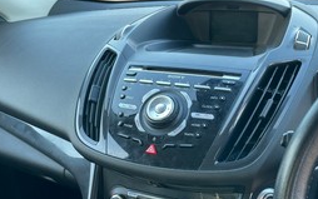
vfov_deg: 33.2
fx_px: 329
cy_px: 140
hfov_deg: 50.7
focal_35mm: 38
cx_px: 210
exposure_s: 1/119
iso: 125
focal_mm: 4.2
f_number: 1.6
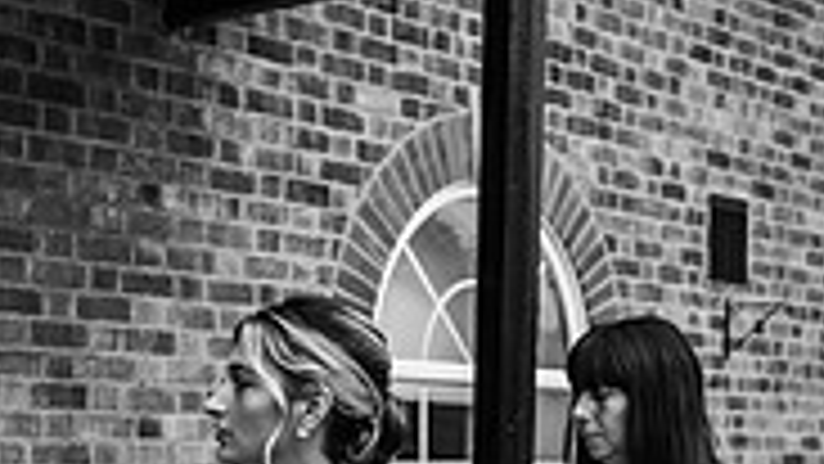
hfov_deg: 23.6
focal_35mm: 90
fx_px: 1967
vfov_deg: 12.9
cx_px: 326
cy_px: 626
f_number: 2.8
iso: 100
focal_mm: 35
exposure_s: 1/1000
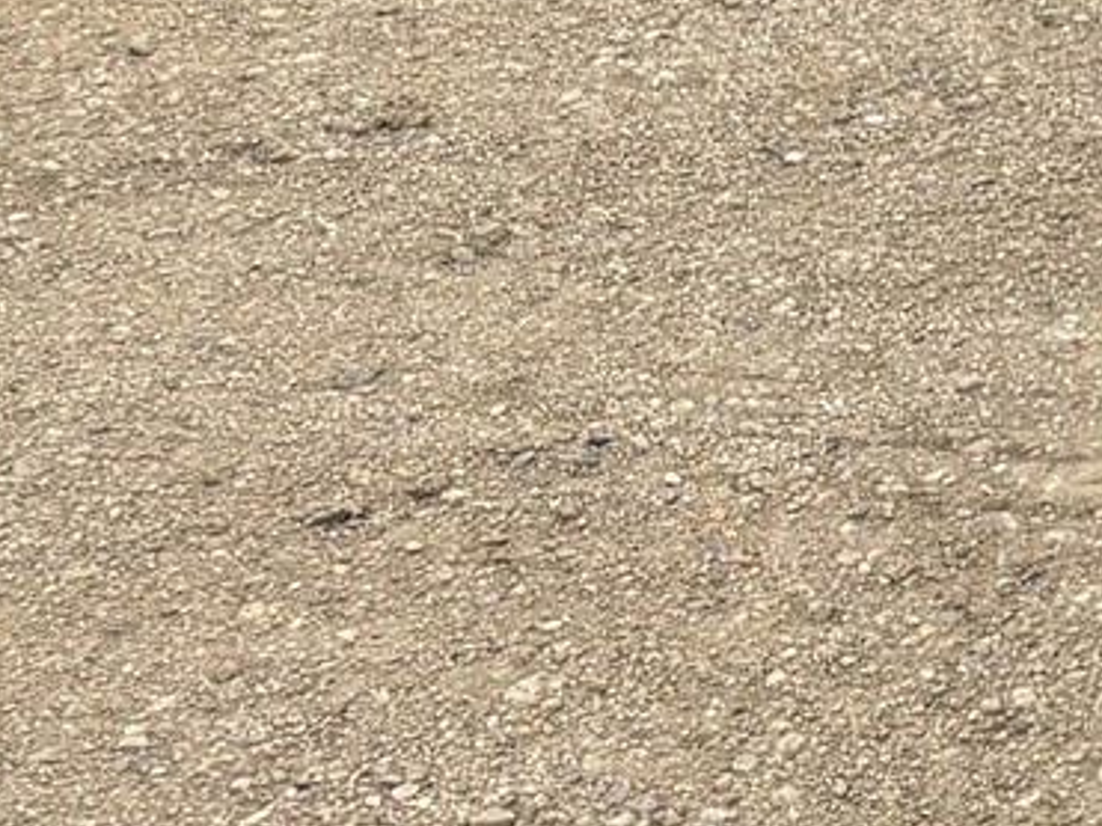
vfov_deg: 10.5
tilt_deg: -20.1
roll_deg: -0.1
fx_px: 4455
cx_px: 2743
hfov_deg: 11.4
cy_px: -82
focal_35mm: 140
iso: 50
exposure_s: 1/1311
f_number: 1.6
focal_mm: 5.96
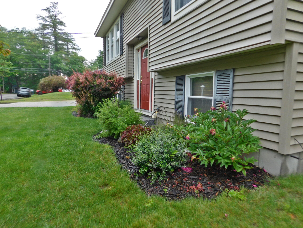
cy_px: 114
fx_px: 201
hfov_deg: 73.9
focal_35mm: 23
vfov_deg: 58.9
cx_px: 152
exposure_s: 1/60
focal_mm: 4
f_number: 3
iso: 125
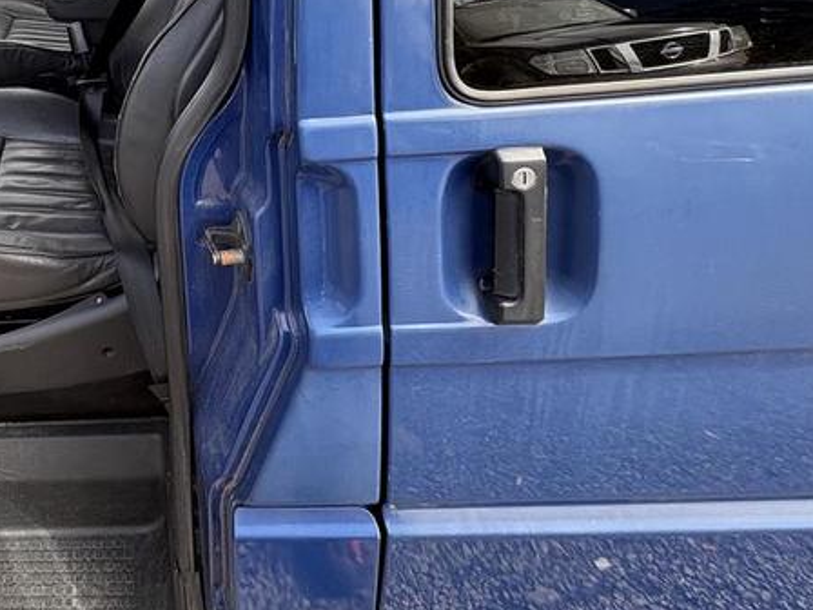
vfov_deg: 44.2
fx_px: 658
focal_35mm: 28
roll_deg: +4.0
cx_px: 49
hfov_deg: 53.5
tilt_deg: -17.8
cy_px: 34
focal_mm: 2.22
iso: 40
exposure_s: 1/117
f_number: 2.2
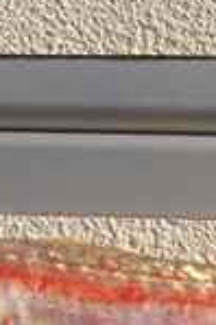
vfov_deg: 10.1
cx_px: 502
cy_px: 517
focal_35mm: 196
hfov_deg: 6.7
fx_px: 1768
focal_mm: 5.8
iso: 80
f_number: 5.6
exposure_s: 1/400
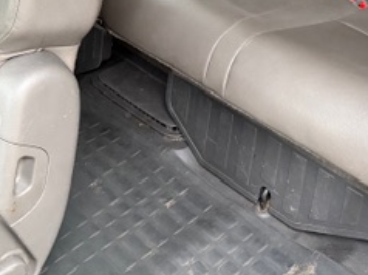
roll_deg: -0.6
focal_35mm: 70
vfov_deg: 19.6
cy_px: -63
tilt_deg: -24.6
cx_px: 232
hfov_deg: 27.7
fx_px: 743
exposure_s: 1/47
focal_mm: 5.96
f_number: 1.6
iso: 500
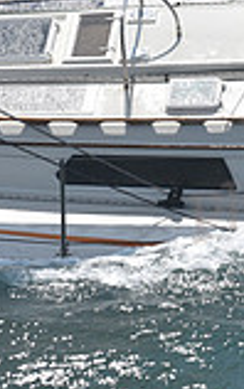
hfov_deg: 4.0
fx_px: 3409
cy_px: 16
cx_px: 665
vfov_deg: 6.5
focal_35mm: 321
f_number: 10
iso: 320
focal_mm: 86
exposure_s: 1/1000
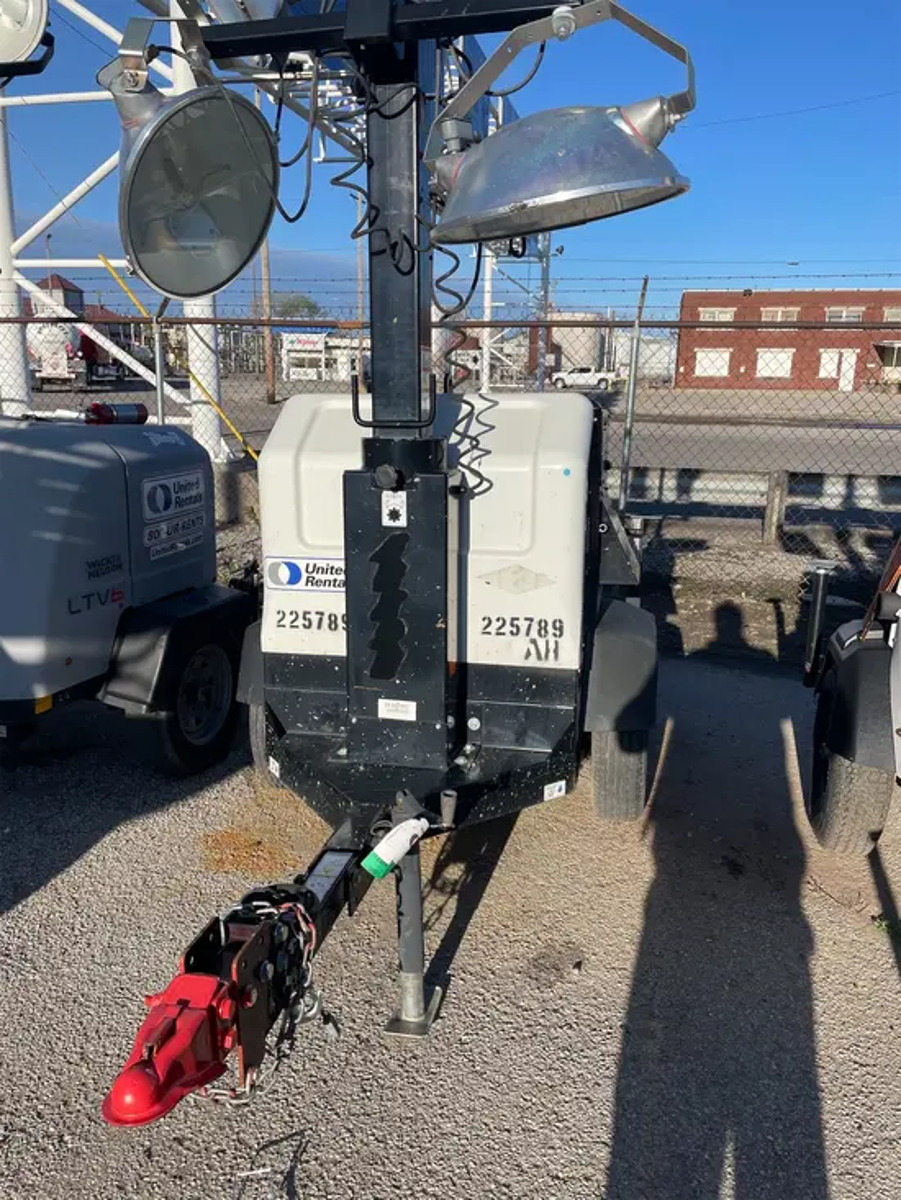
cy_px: 600
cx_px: 450
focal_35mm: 26
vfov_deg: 67.3
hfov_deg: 53.1
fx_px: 902
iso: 32
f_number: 1.6
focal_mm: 4.2
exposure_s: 1/4000
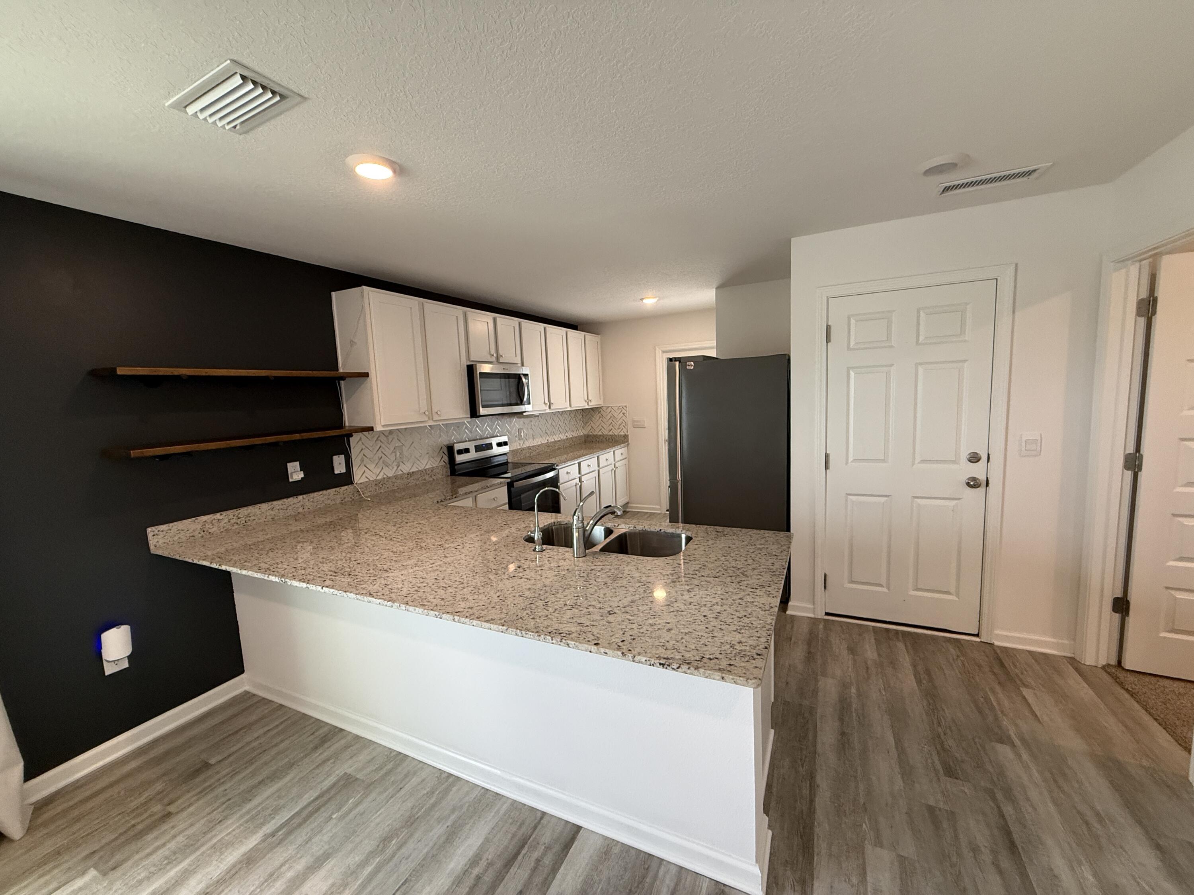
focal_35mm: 14
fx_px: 483
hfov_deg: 102.1
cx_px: 597
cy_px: 448
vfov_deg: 85.7
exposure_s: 1/120
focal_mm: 2.22
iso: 250
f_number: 2.2
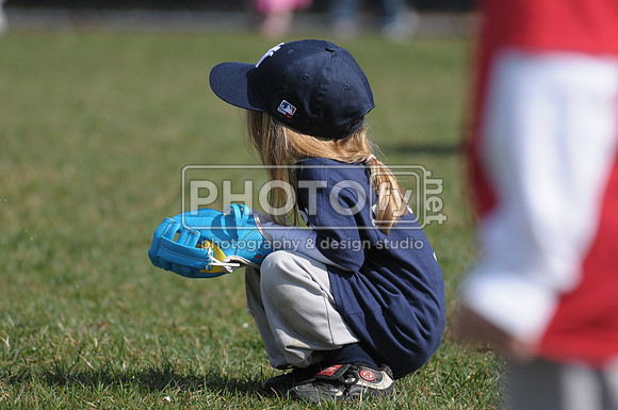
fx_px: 5143
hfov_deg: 6.9
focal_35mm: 300
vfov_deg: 4.6
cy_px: 205
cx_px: 309
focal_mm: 200
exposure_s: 1/3200
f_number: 4
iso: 400
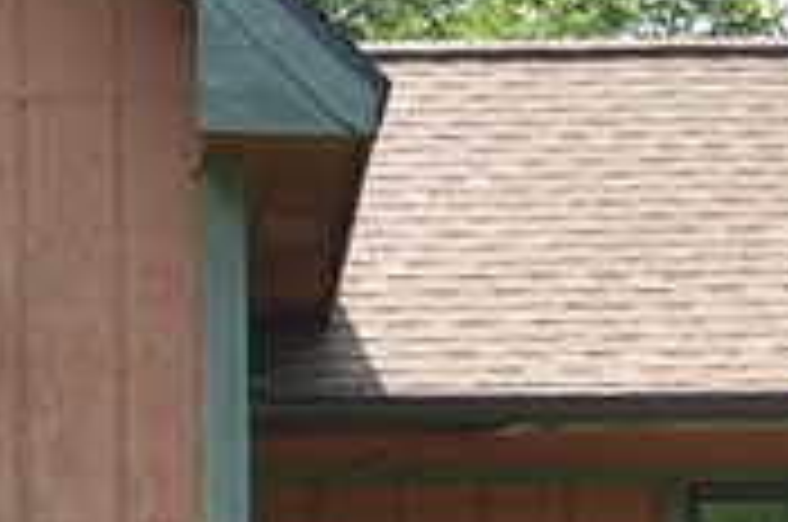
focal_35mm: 224
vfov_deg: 6.1
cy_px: 662
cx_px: -227
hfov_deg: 9.1
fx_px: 4894
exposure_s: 1/200
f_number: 5.6
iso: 100
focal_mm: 24
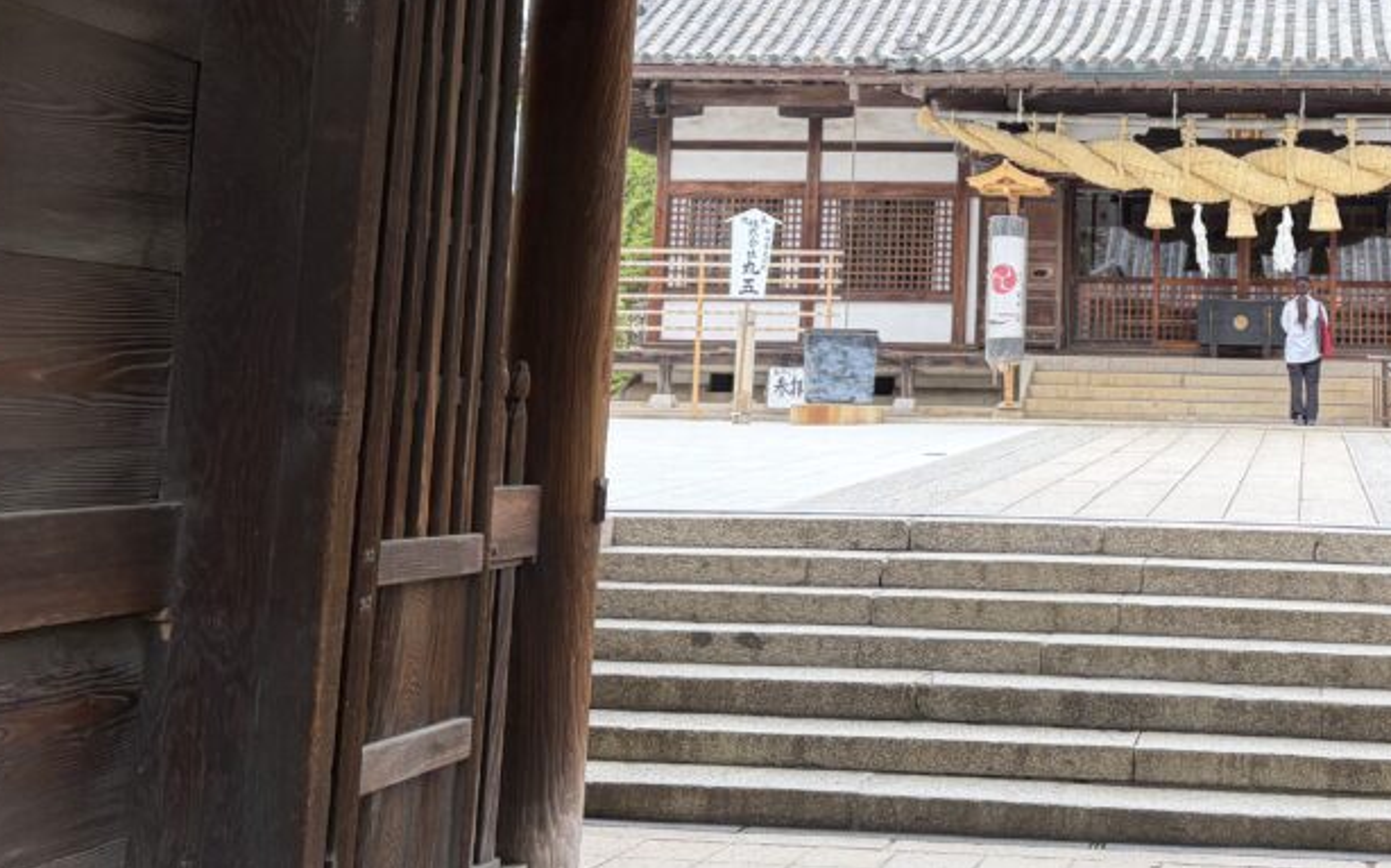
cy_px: 190
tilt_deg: +6.8
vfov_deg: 27.5
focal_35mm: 46
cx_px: 1128
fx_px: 1743
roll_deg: -2.1
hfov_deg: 41.5
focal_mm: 5.96
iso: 50
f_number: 1.6
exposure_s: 1/381
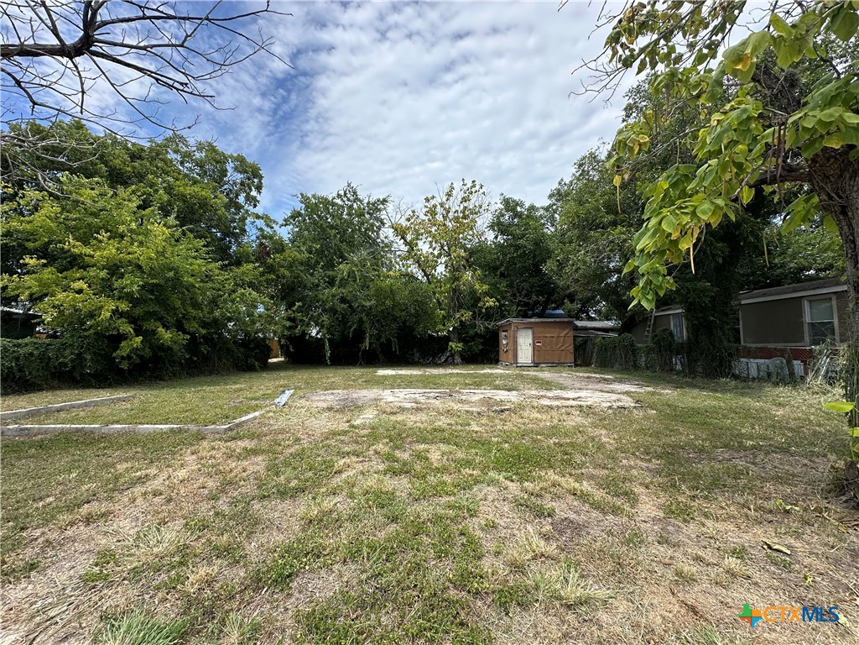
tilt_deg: +4.0
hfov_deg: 102.1
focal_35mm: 14
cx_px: 430
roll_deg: +0.7
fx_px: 347
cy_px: 322
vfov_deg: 85.7
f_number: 2.2
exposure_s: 1/1135
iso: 50
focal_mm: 2.22
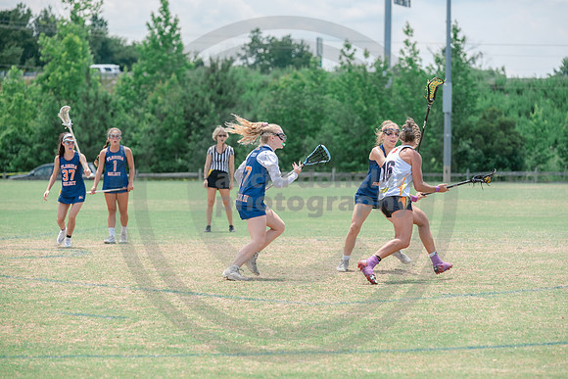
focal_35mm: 170
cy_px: 190
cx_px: 284
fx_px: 2683
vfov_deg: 8.1
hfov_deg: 12.1
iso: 400
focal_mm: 170
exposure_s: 1/1600
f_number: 5
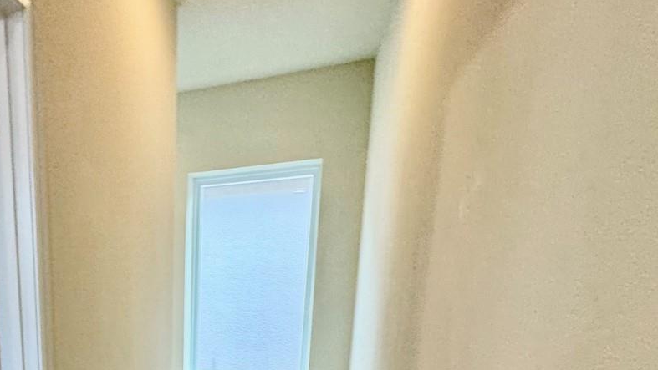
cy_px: 418
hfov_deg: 55.1
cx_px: 76
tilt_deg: -16.5
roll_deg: -1.2
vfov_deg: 32.6
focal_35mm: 31
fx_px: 541
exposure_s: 1/120
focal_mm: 2.22
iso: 125
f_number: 2.2
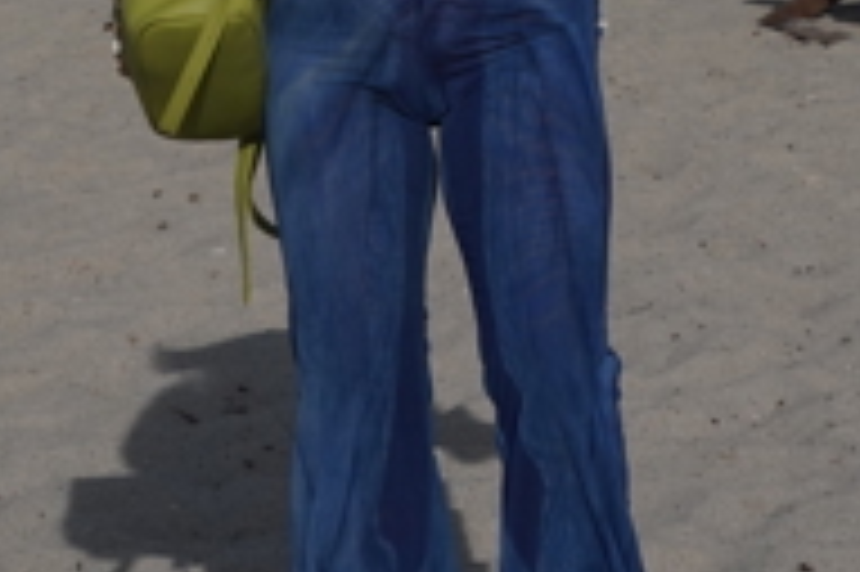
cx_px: 347
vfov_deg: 5.3
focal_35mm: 253
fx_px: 6039
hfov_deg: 8.1
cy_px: -428
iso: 2000
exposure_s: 1/6400
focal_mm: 70
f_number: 13
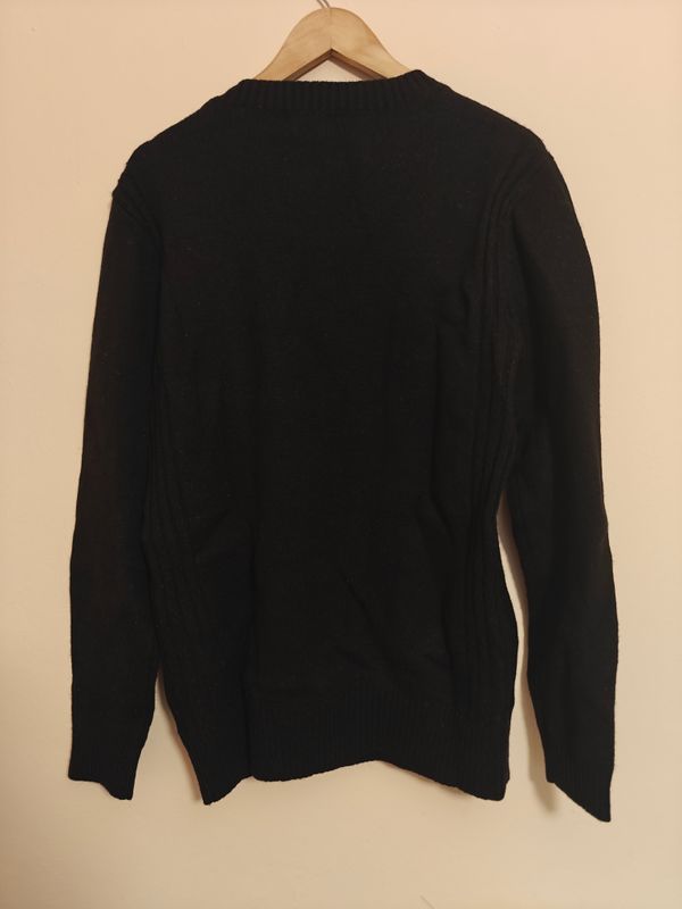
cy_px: 454
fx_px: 604
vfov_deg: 73.9
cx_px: 341
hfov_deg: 58.9
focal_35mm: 23
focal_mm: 6.06
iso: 1000
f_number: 1.6
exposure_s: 1/50
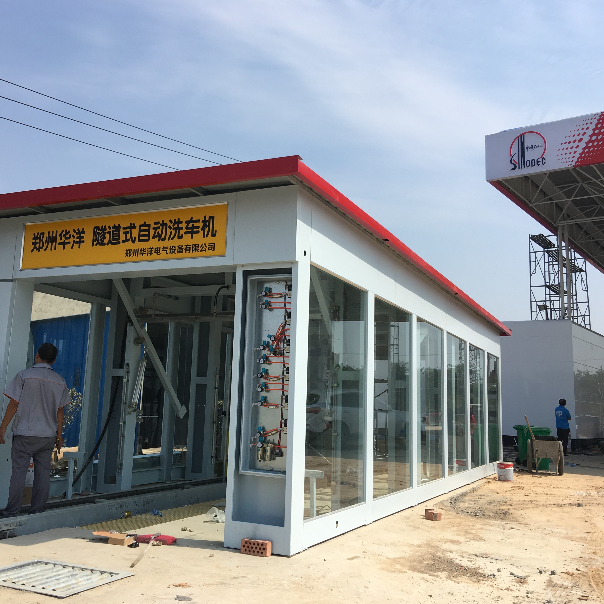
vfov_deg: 47.2
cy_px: 300
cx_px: 275
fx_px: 691
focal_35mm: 35
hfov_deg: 47.2
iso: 25
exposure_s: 1/1709
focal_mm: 4.15
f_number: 2.2
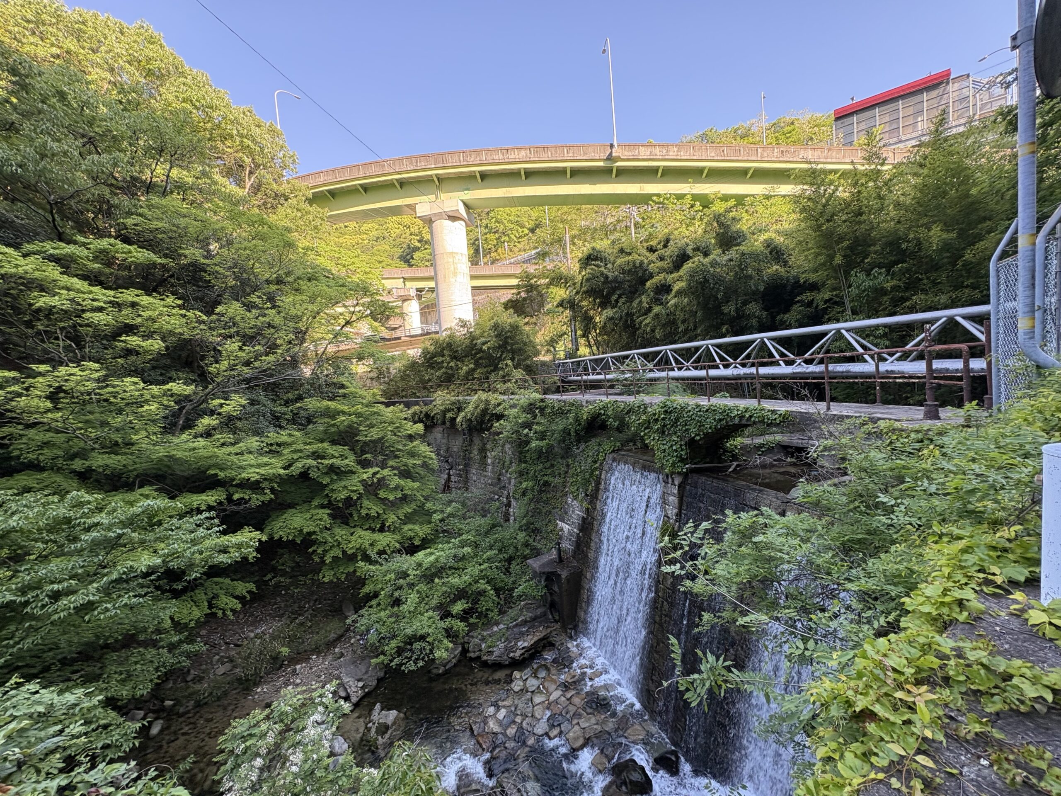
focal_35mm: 14
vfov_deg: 85.7
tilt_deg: -2.8
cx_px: 530
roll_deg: +5.1
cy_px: 398
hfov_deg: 102.1
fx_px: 429
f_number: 2.2
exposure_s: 1/131
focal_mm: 2.22
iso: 100
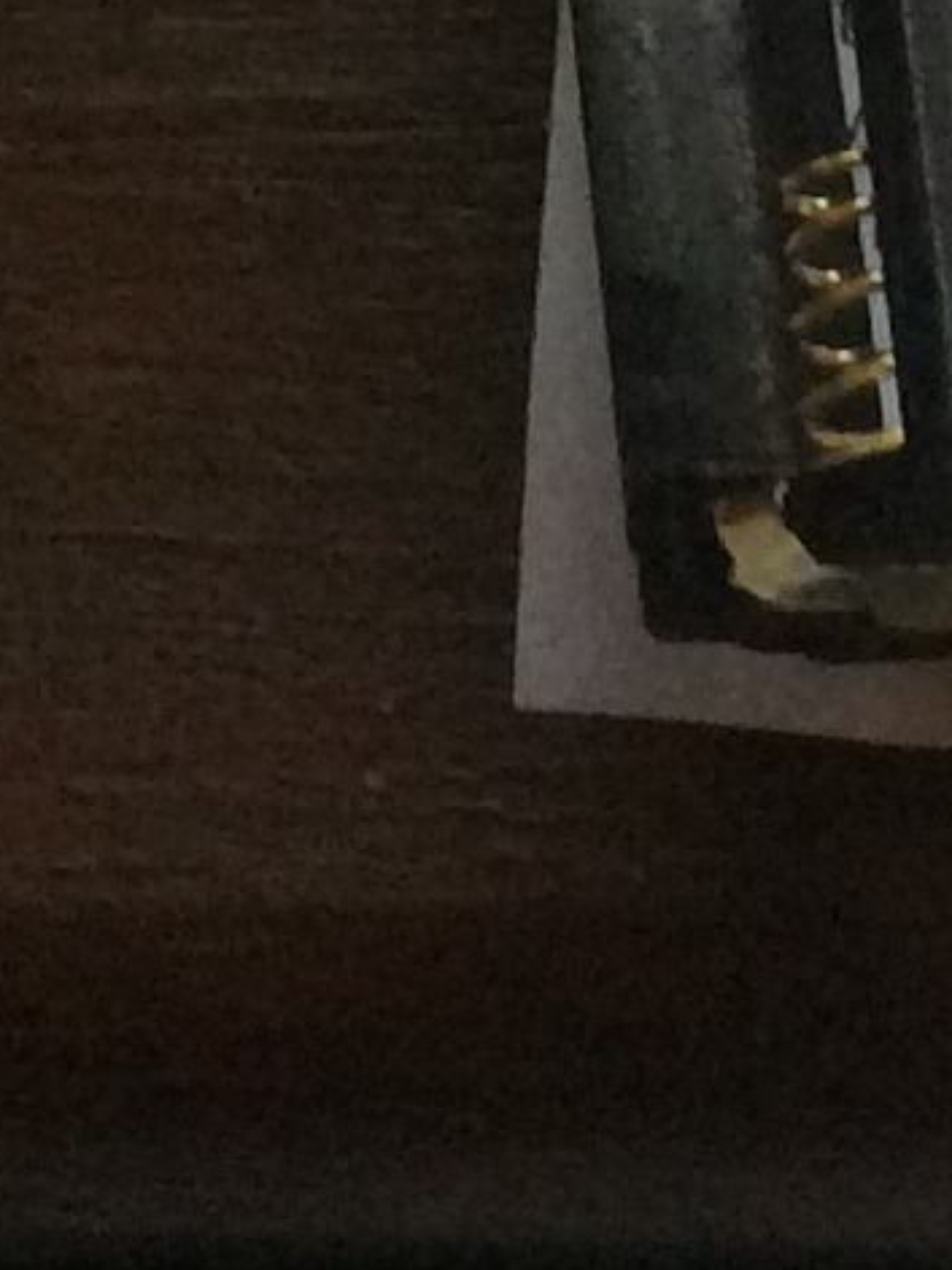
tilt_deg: -63.9
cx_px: 887
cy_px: -1847
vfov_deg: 8.9
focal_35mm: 201
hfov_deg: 7.4
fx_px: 7374
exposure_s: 1/33
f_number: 2.2
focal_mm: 4.15
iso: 250
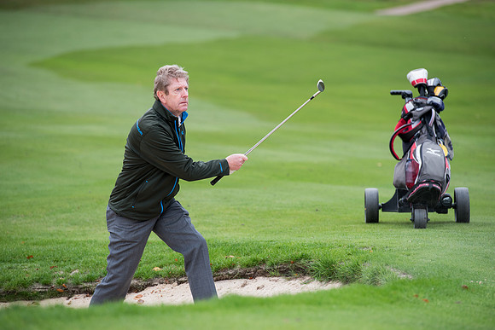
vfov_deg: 6.9
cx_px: 248
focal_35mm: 200
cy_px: 165
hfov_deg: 10.3
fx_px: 2751
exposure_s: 1/1600
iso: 640
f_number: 4
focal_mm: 200
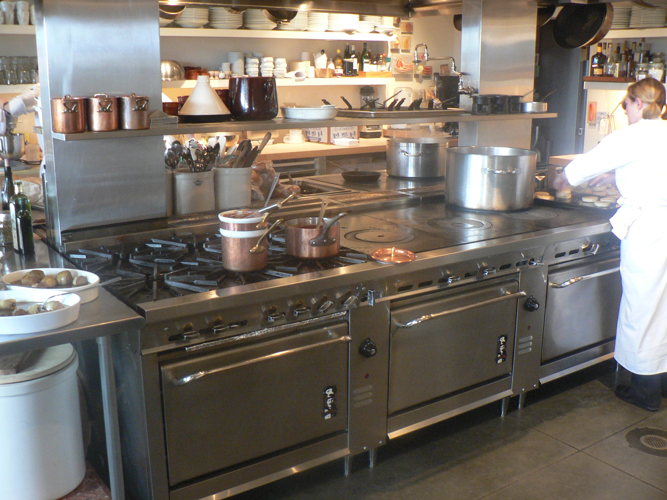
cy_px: 250
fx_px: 694
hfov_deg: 51.4
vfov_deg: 39.7
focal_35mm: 36
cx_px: 334
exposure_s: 1/10
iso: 200
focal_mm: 6
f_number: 2.8
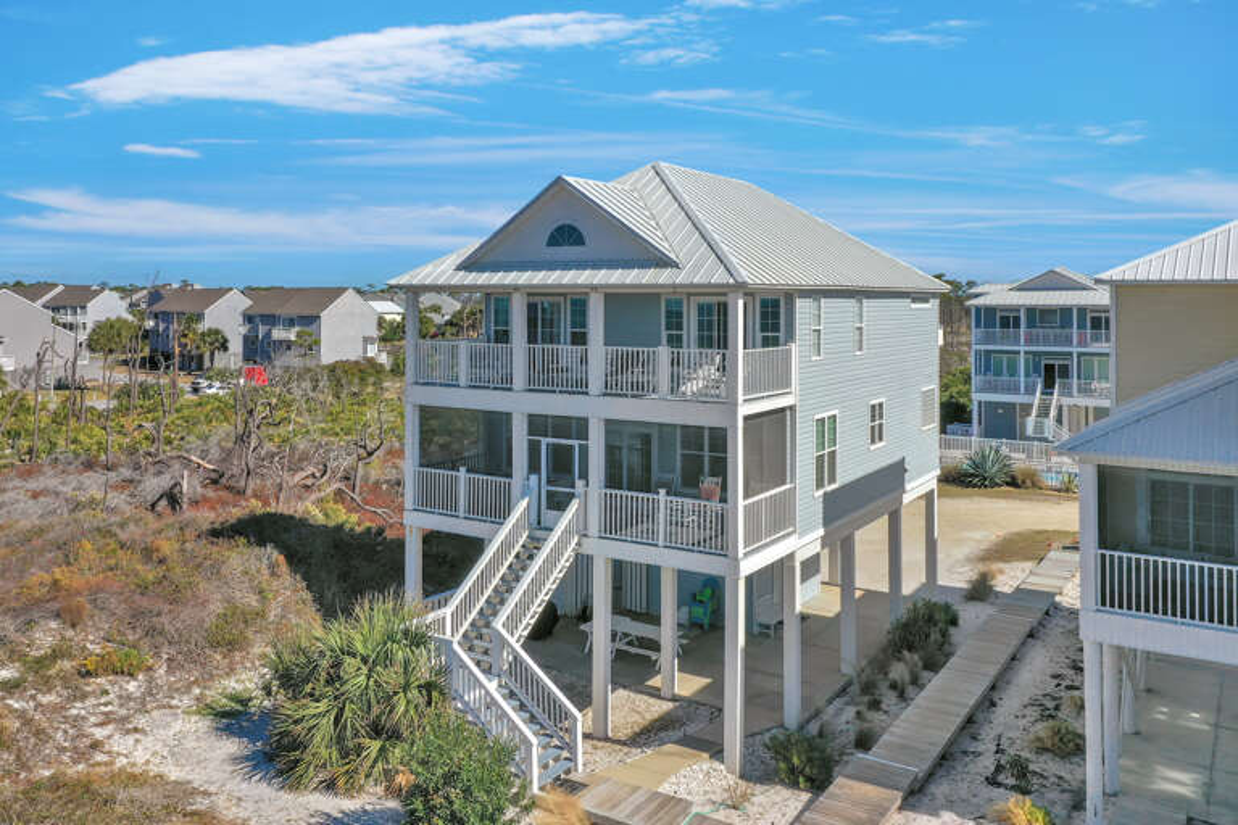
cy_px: 412
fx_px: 963
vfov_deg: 46.4
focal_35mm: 28
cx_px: 619
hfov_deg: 65.5
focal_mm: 10.26
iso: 100
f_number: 6.3
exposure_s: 1/800
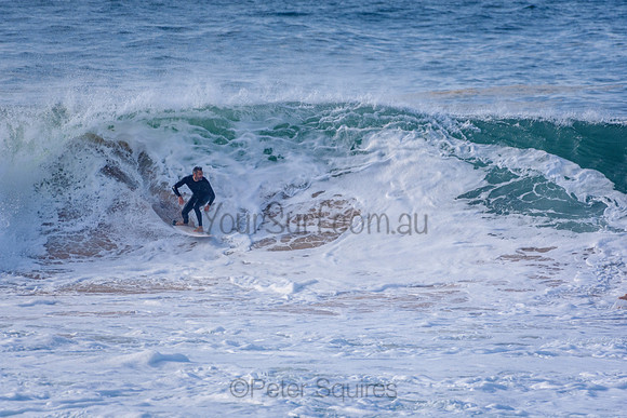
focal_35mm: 750
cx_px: 314
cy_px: 209
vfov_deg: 1.8
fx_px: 13065
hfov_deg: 2.7
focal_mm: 500
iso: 320
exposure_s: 1/2000
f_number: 5.6
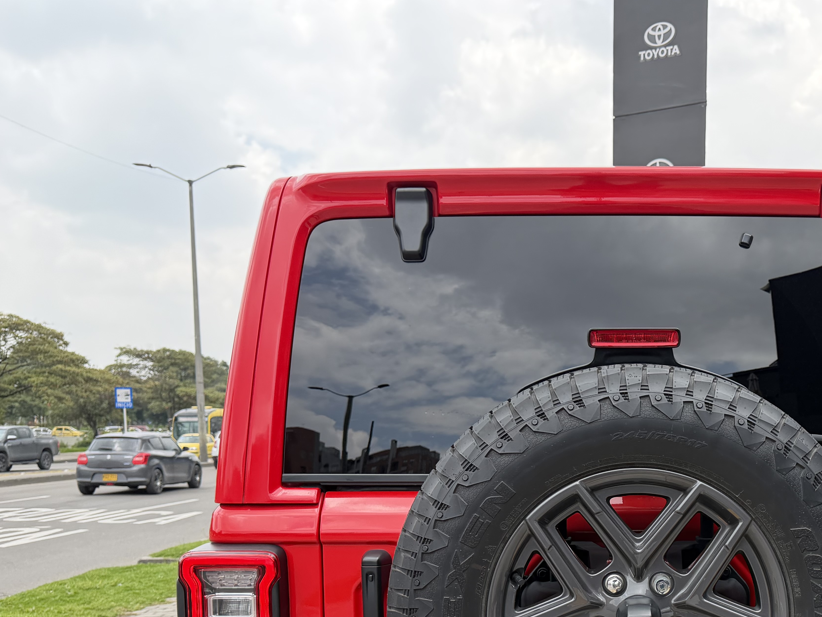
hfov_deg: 43.8
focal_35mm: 41
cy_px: 524
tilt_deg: -5.3
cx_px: 644
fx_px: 974
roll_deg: +0.6
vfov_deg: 33.7
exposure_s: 1/1522
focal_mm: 6.76
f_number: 1.78
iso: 100
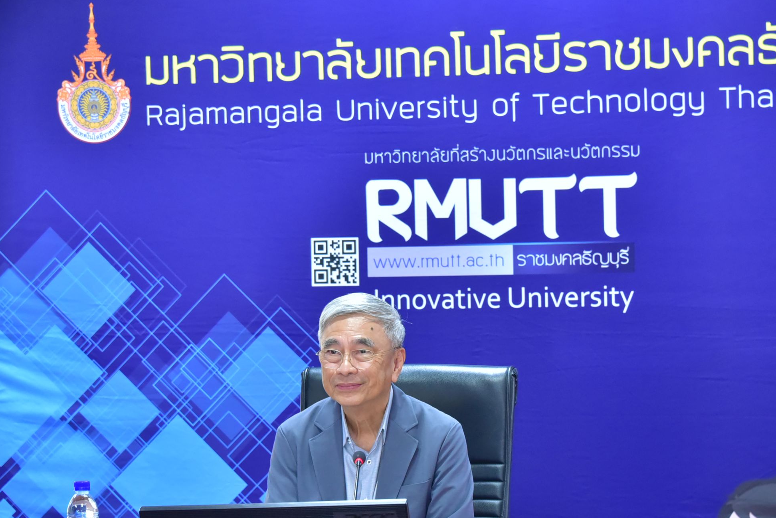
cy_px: 293
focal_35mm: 126
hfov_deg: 16.2
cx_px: 439
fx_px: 2717
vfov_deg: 10.9
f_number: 6.3
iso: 4000
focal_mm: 98
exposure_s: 1/80
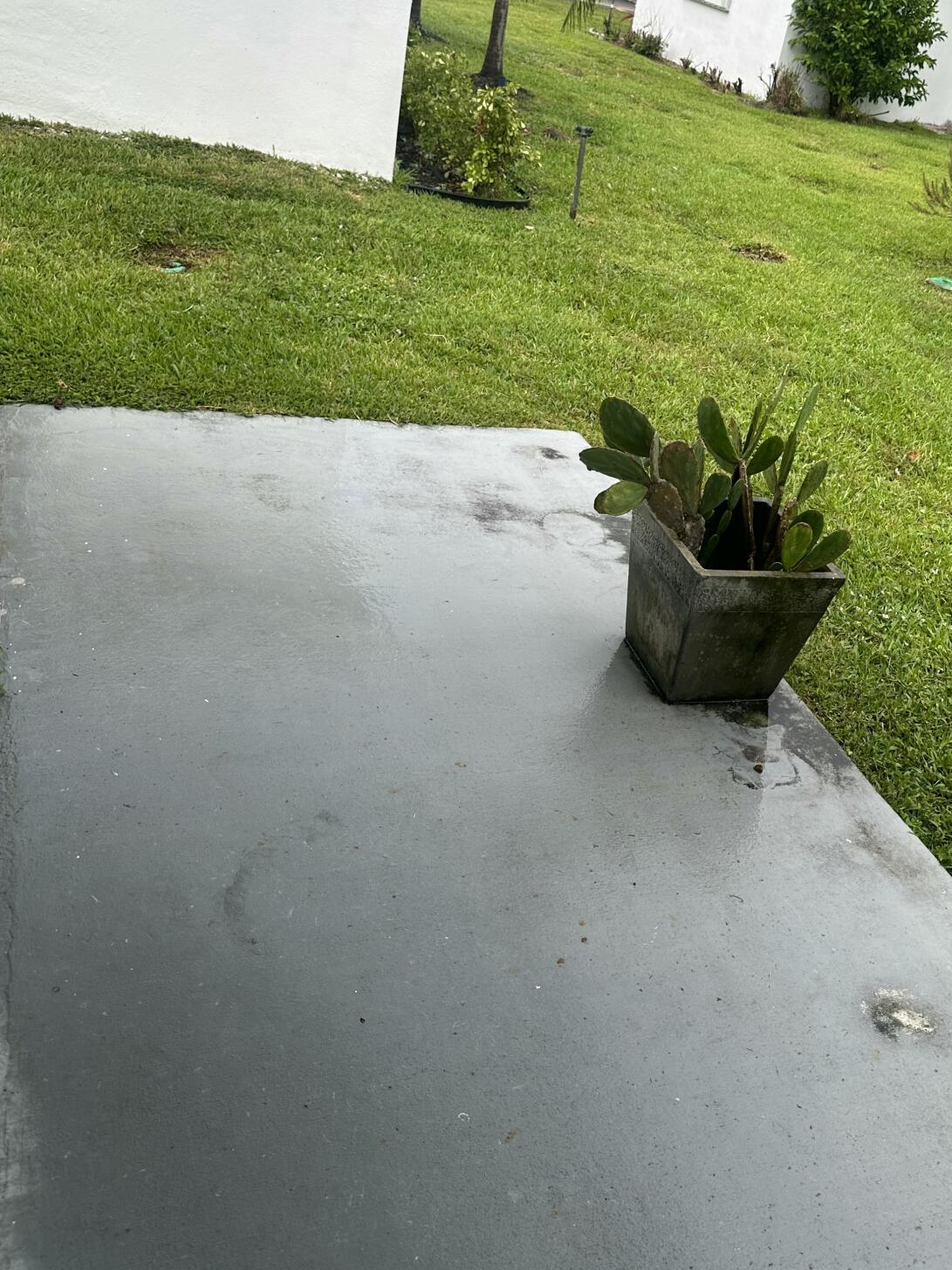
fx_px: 1210
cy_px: 501
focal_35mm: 33
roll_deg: -12.4
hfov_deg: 42.3
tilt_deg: -24.5
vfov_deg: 54.9
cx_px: 647
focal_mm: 6.86
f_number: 1.78
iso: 64
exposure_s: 1/140
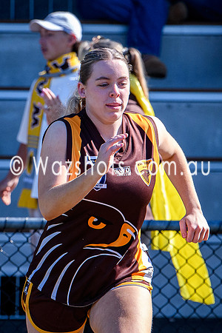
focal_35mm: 605
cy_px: 153
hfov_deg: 2.3
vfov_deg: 3.4
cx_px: 63
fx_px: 5595
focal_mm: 185
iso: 800
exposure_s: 1/1600
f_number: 5.6
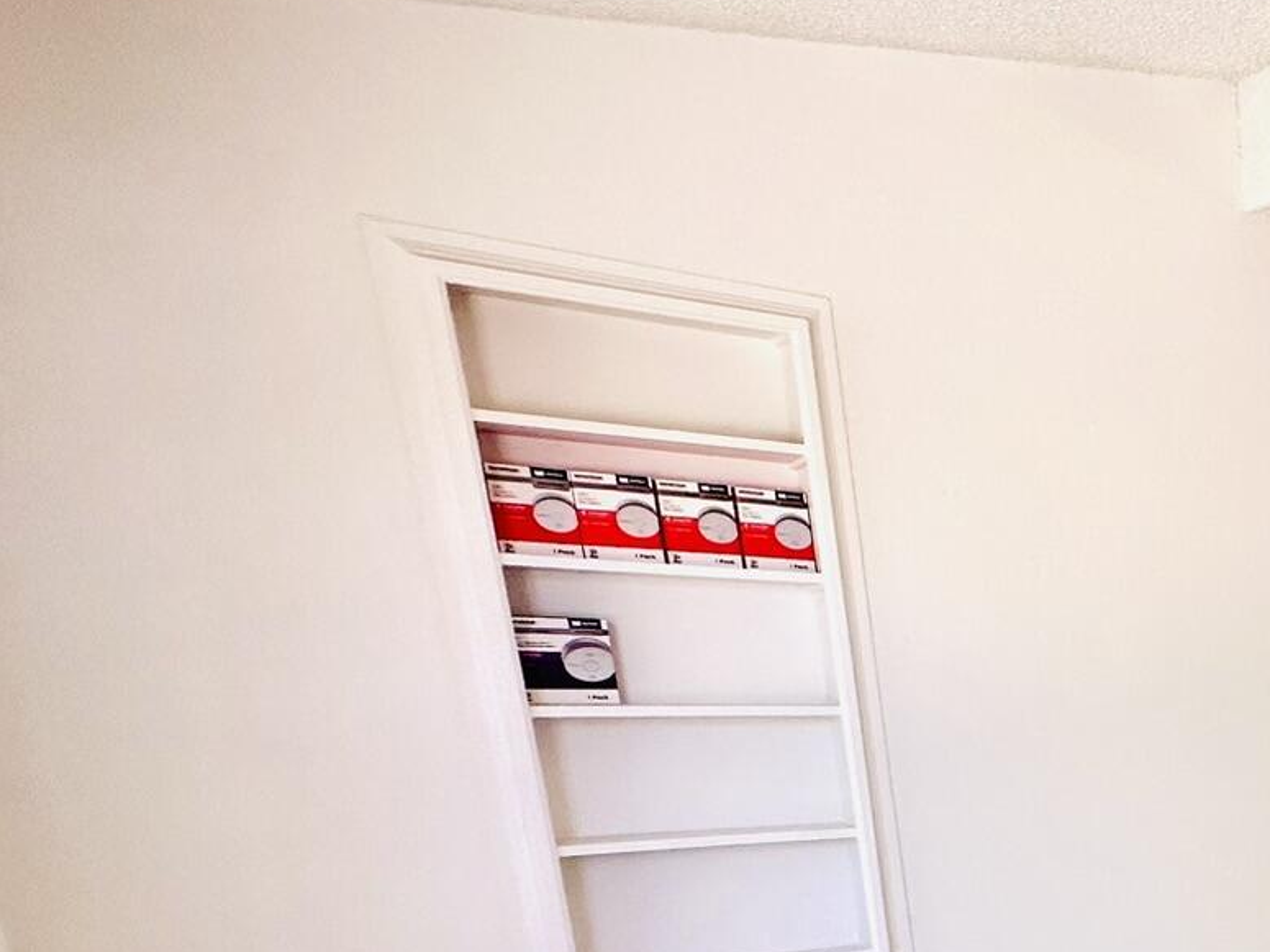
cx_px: 1650
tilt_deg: -15.8
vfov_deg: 33.6
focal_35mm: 37
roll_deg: -0.7
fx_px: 1357
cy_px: 1050
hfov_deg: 34.9
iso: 100
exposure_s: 1/99
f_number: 2.2
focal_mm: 2.22
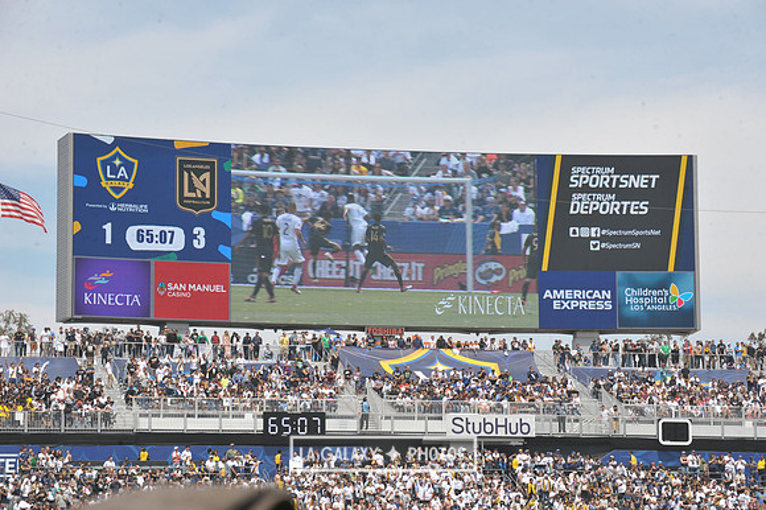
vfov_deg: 11.0
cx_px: 383
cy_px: 255
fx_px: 2658
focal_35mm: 125
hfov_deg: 16.4
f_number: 11
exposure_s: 1/500
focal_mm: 125
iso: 320
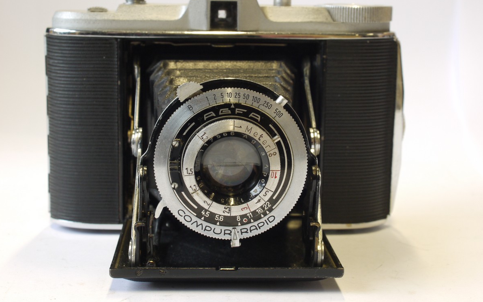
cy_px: 133
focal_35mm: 64
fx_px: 842
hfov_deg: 32.0
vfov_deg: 20.3
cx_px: 240
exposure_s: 1/13
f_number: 9
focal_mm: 30
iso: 400
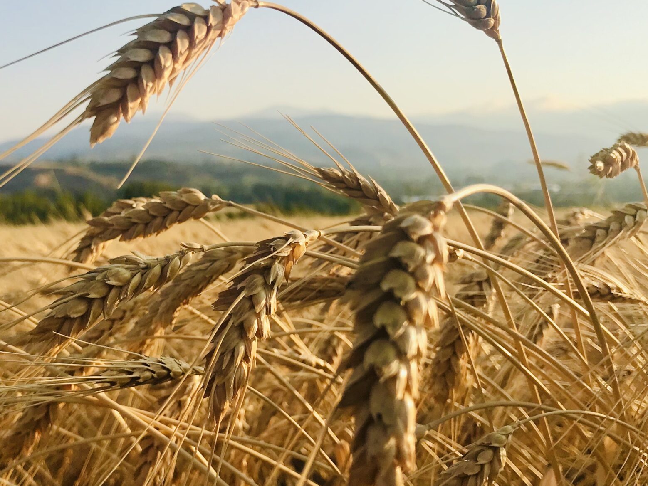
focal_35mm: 46
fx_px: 861
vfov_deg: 31.5
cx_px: 226
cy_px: 252
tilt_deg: -2.6
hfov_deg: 40.8
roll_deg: +1.3
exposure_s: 1/1916
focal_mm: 3.99
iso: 20
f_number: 1.8
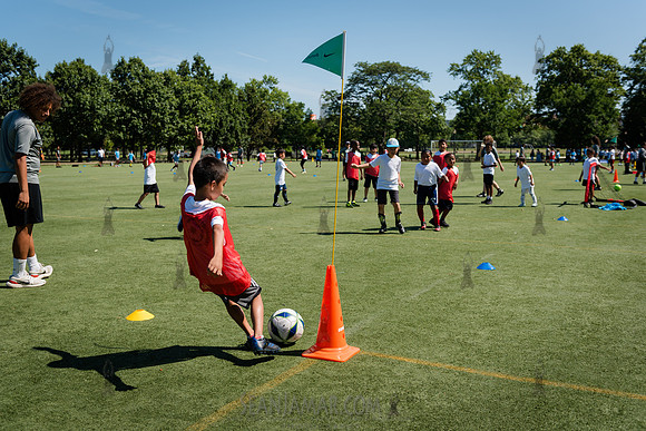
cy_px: 216
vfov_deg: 36.9
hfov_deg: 53.1
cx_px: 323
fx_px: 646
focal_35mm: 36
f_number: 4
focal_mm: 36
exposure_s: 1/1600
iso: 200
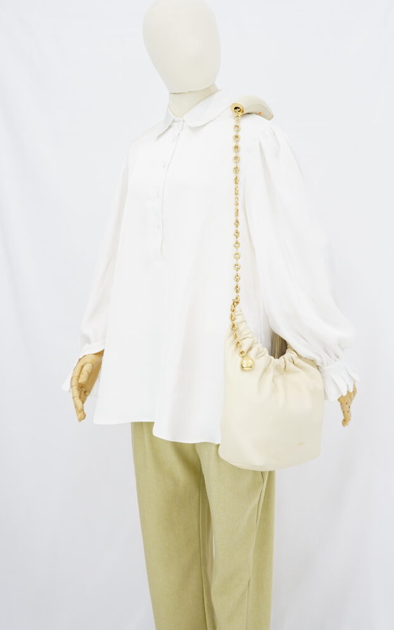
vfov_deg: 38.9
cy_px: 321
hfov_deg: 24.9
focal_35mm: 52
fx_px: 894
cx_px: 206
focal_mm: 50
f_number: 6.3
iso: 640
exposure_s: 1/8
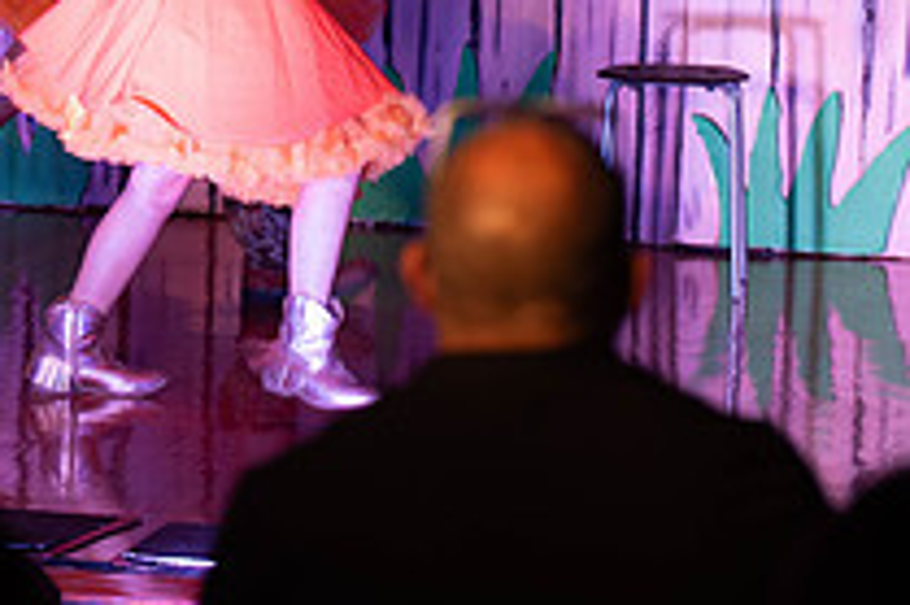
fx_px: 7022
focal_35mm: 278
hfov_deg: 7.4
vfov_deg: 4.9
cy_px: -150
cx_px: 418
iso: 560
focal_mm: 100
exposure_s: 1/100
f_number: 2.8
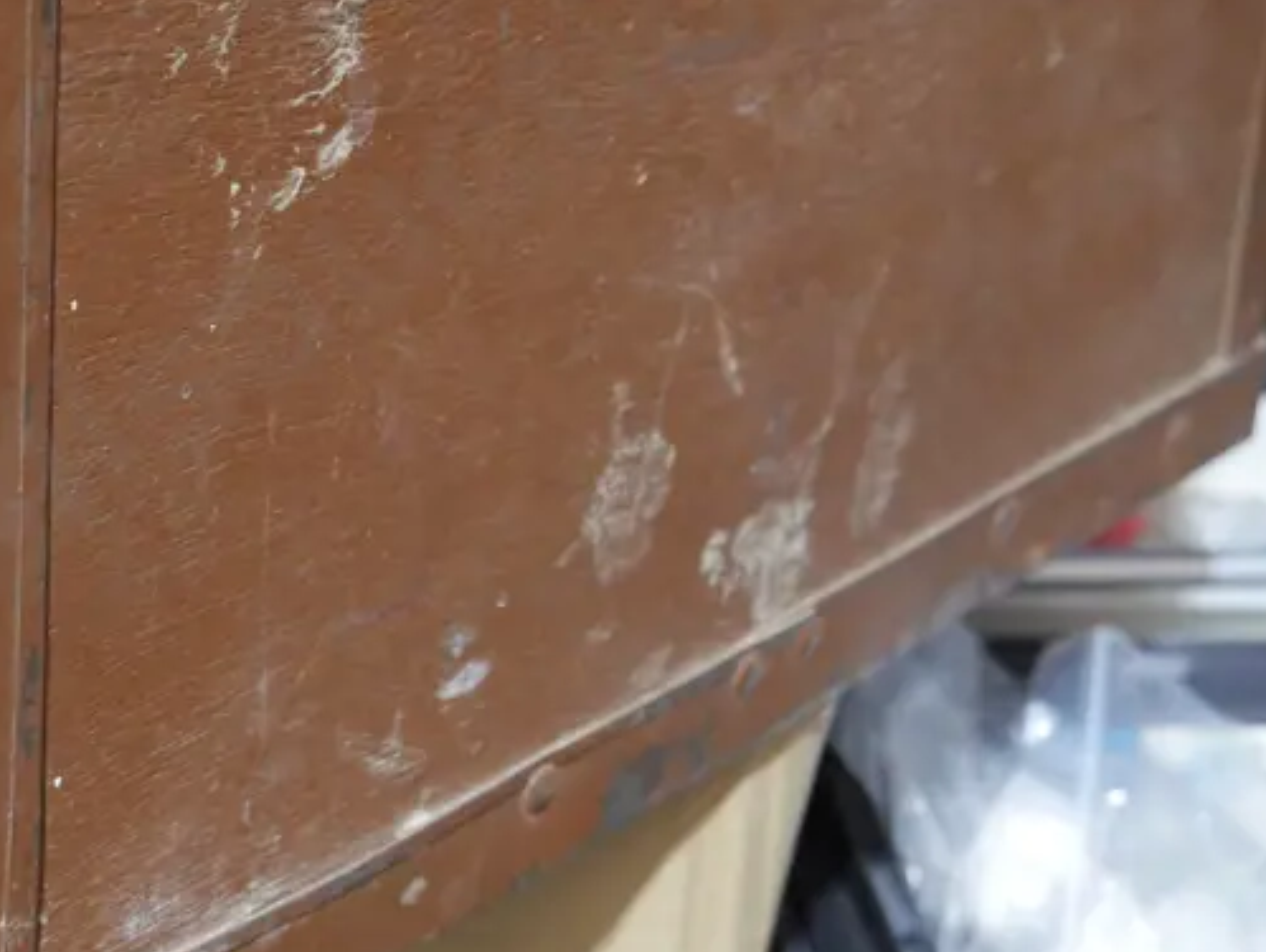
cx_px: 393
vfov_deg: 18.8
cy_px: 232
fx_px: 2855
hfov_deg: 24.8
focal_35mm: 78
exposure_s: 1/60
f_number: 4.1
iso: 1250
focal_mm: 19
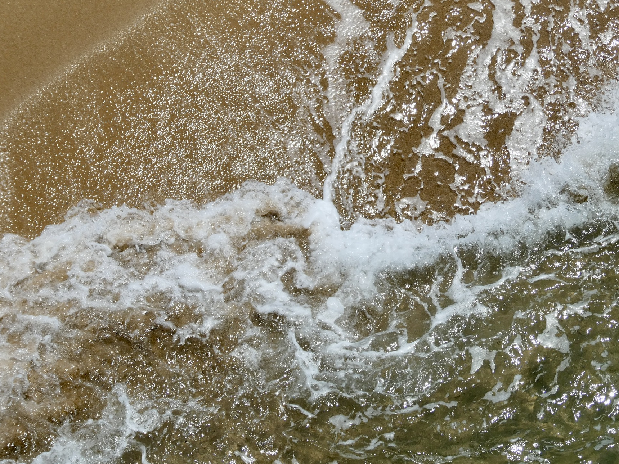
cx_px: 316
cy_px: 234
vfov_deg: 10.8
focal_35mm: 137
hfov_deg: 14.4
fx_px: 2450
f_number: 5.1
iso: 80
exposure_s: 1/1300
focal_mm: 20.6
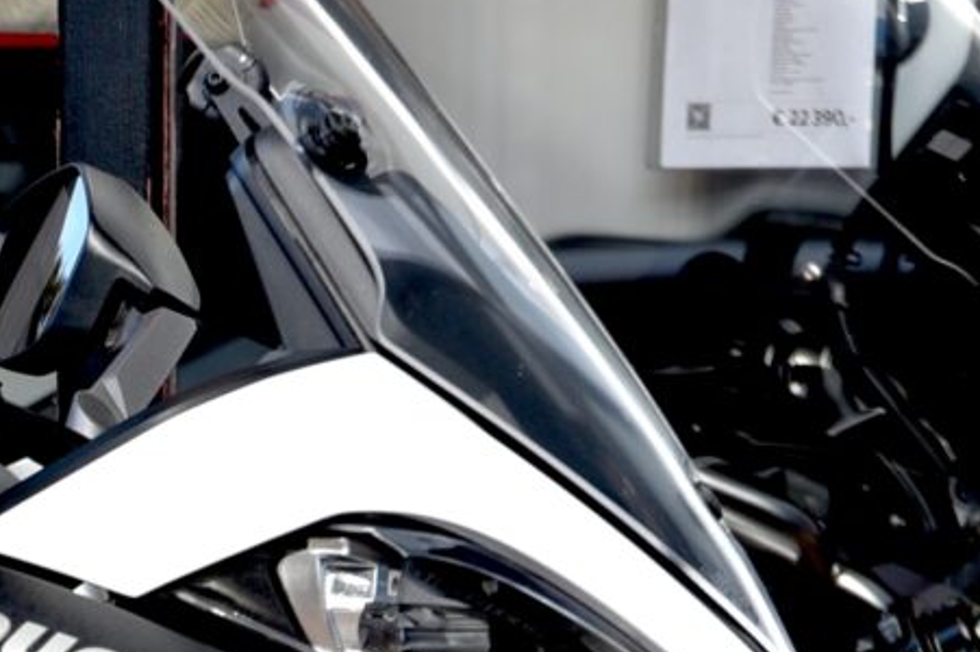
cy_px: 1479
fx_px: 10201
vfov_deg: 3.6
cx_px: -702
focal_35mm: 375
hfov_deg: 5.4
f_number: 5
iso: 200
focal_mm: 66
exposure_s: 1/100
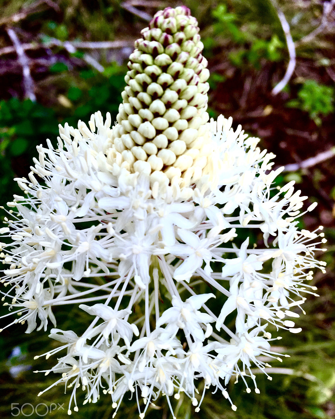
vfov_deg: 57.2
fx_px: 384
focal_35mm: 31
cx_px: 165
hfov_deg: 47.1
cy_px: 218
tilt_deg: -51.1
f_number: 2.2
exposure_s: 1/60
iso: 32
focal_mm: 4.15
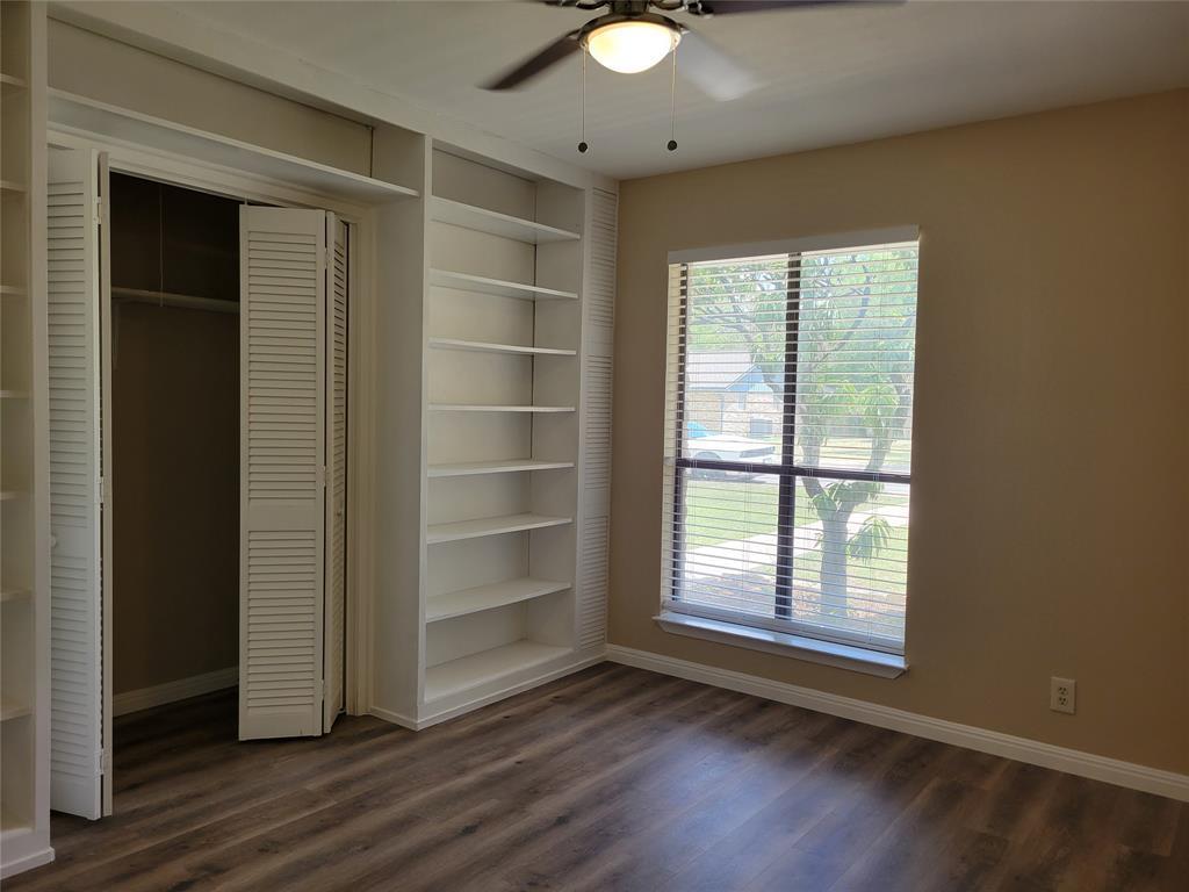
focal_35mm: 26
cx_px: 594
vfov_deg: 53.1
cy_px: 446
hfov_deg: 67.3
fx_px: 893
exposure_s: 1/120
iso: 64
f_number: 1.8
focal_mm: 5.4
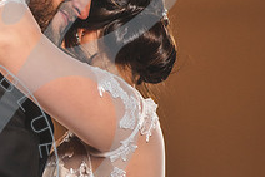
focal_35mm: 547
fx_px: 4023
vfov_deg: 2.5
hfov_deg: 3.8
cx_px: -8
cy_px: 67
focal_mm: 200
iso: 800
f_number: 2.8
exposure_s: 1/200
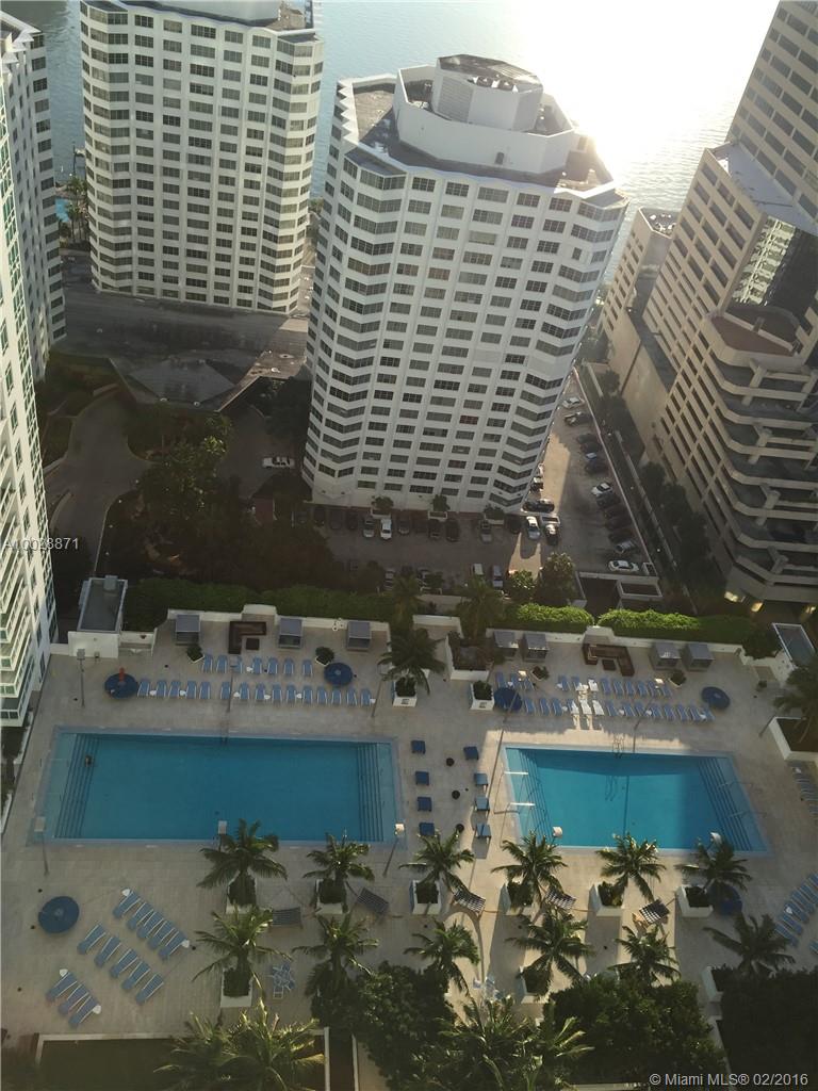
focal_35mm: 29
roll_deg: -14.1
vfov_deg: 61.7
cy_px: 546
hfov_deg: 48.2
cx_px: 409
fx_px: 914
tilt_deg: -39.9
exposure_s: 1/1319
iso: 32
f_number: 2.2
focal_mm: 4.15
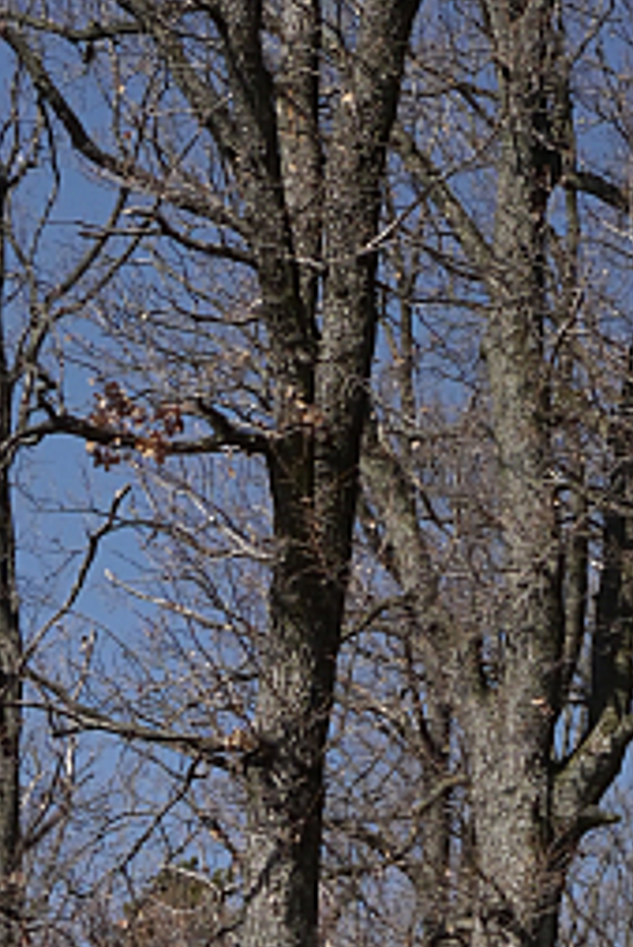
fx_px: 3608
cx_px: 856
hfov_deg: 9.8
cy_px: 1089
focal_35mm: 137
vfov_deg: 14.5
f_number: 10
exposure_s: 1/500
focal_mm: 26
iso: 800
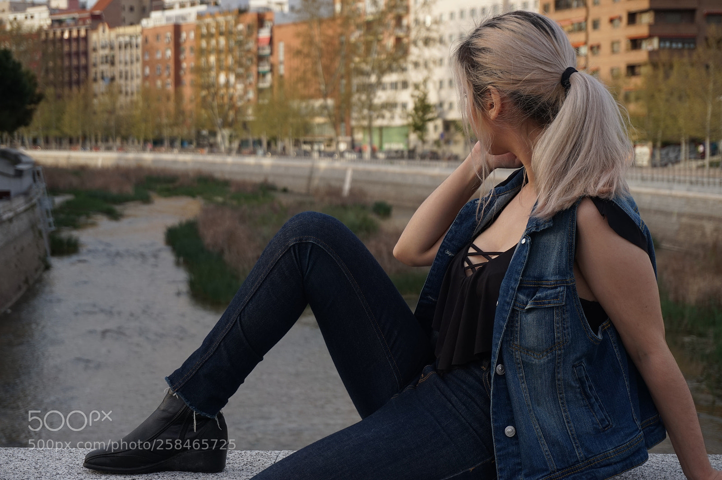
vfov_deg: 19.3
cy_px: 240
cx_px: 361
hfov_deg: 28.7
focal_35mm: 70
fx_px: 1413
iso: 160
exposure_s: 1/160
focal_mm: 47
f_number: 5.6
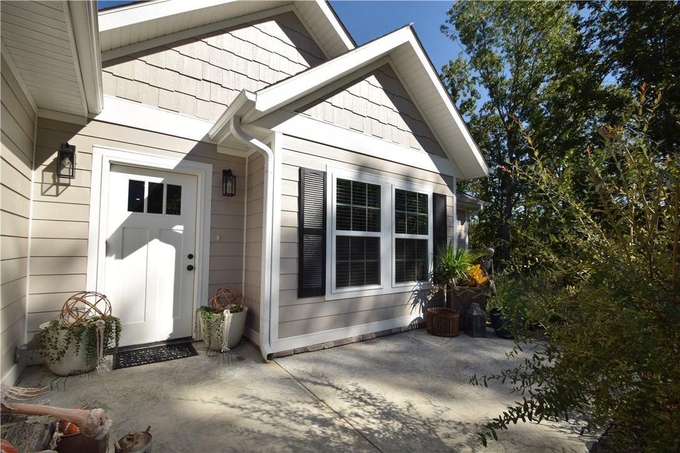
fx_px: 283
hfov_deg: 100.4
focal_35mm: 15
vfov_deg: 77.3
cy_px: 226
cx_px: 340
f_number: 10
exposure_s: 1/200
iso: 100
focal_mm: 10
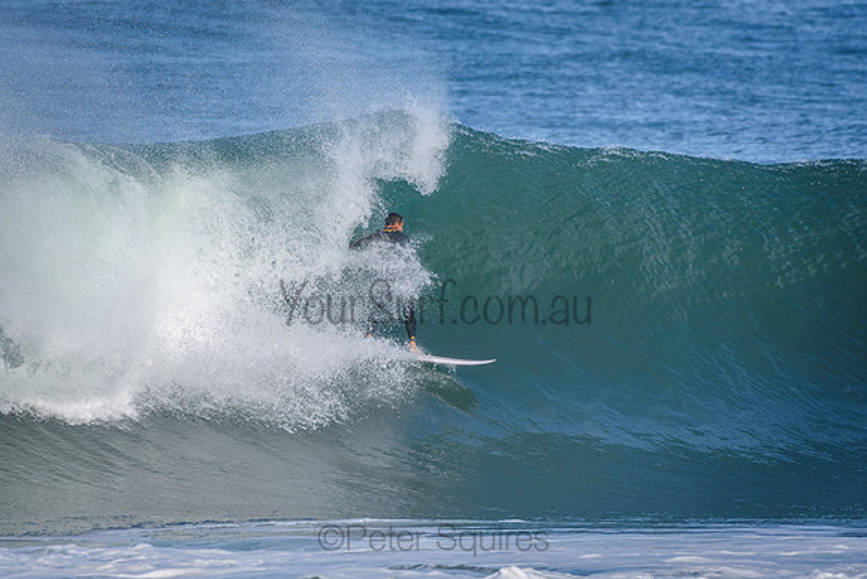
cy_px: 290
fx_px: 18066
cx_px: 434
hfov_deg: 2.7
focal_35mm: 750
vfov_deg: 1.8
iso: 400
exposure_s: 1/2000
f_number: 5.6
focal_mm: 500
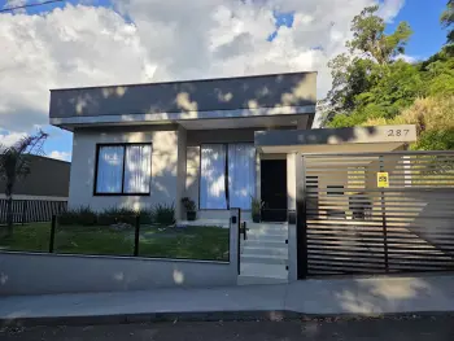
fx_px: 302
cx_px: 227
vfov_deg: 58.9
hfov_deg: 73.9
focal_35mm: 23
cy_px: 170
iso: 80
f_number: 1.8
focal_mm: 5.4
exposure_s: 1/4885
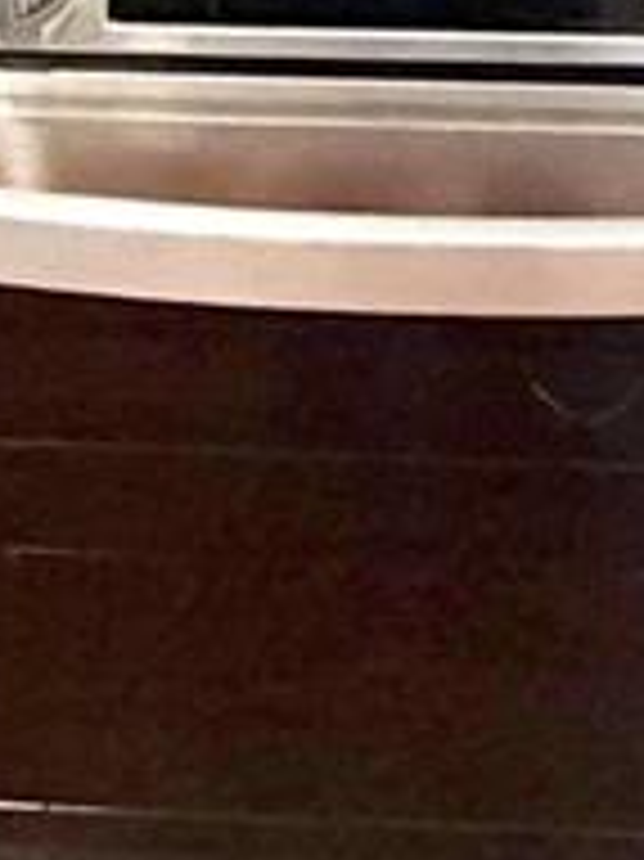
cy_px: -1252
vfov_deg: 14.2
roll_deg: +0.5
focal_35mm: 88
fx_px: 2185
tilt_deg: -3.0
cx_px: 239
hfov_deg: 16.7
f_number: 2.2
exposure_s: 1/64
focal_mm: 2.22
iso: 320
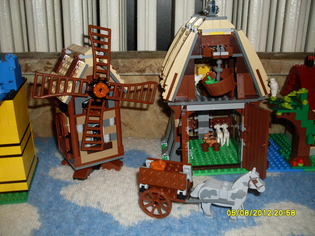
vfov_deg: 37.7
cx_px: 158
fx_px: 346
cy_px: 118
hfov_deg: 49.0
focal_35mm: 38
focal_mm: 6.3
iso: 100
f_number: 2.8
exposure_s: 1/45
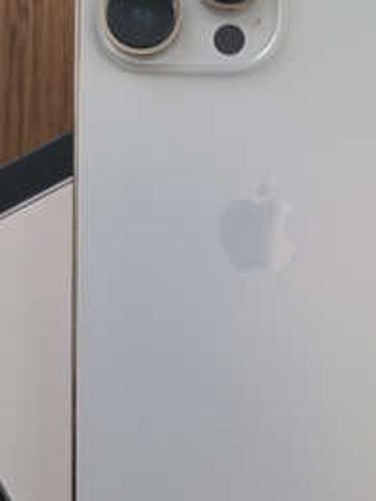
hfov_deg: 32.7
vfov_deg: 42.9
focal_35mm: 44
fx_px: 637
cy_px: 234
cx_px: 237
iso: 400
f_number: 1.7
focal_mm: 6.3
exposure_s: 1/51
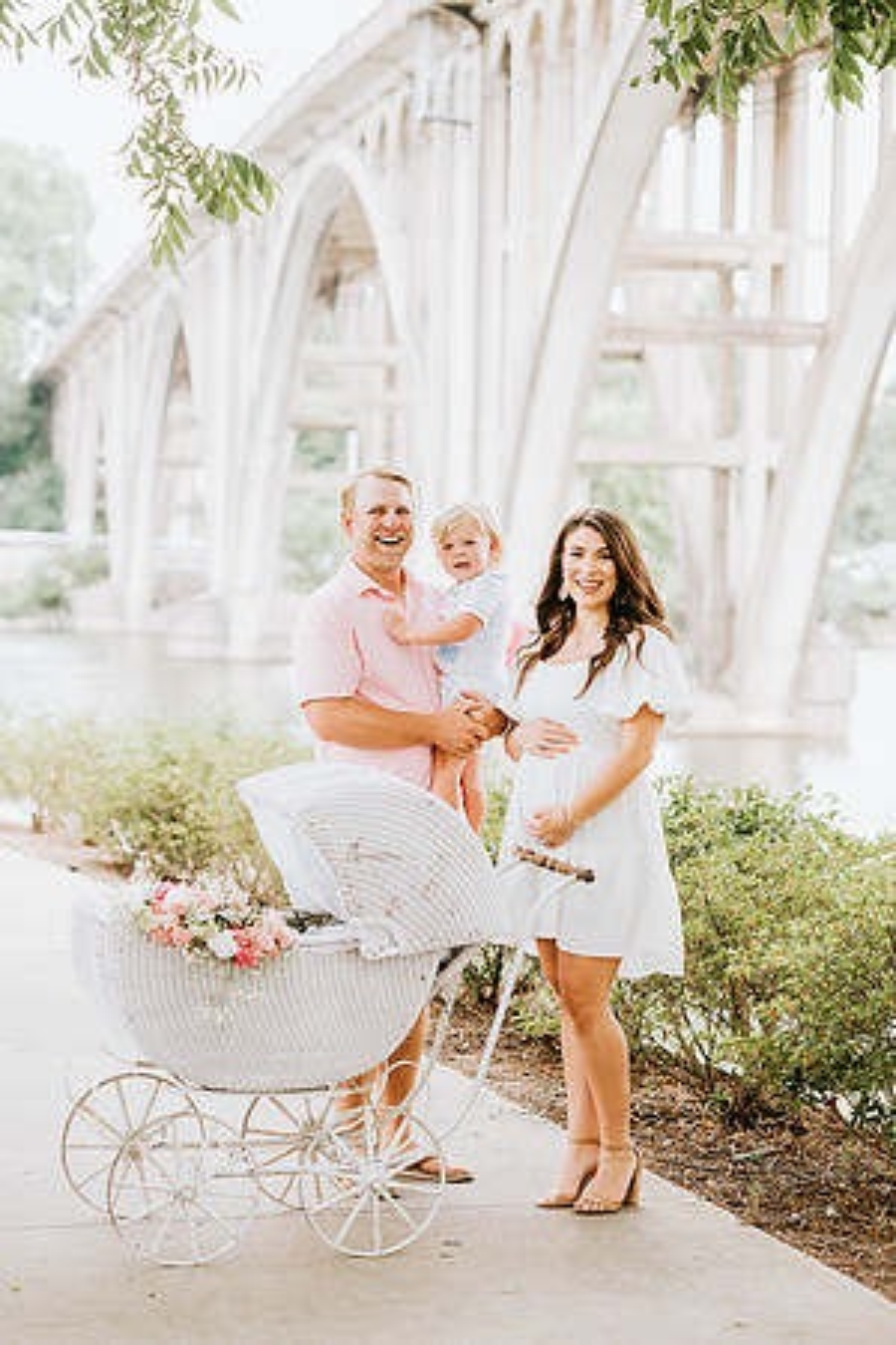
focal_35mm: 85
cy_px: 672
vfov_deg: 23.9
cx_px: 448
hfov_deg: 16.1
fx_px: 3173
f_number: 2.8
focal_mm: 85
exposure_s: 1/200
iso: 160
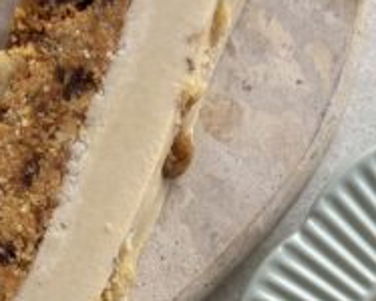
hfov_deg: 19.9
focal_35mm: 96
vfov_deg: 15.7
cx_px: 153
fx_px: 1069
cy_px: 319
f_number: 1.78
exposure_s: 1/121
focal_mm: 6.76
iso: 125
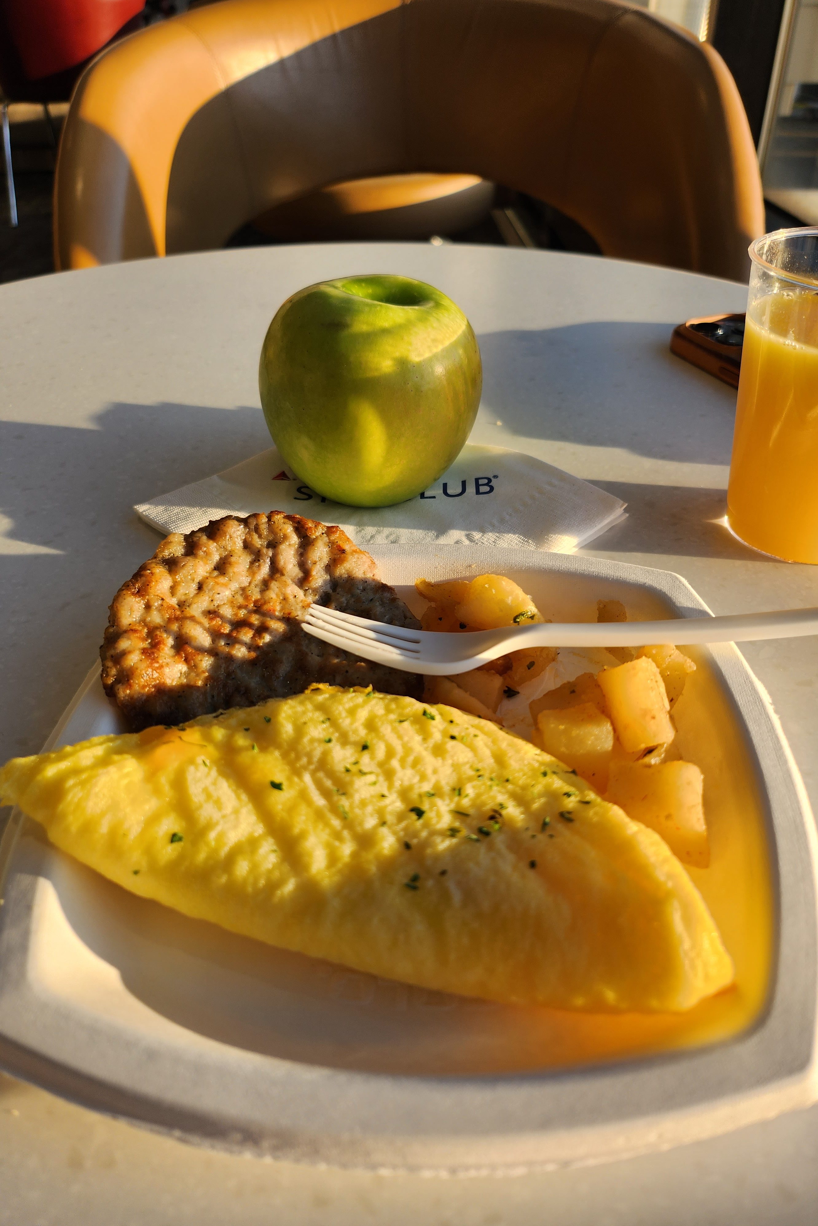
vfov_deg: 71.5
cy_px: 613
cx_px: 417
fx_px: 852
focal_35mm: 25
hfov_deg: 51.3
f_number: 1.8
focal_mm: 5
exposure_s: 1/406
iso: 50
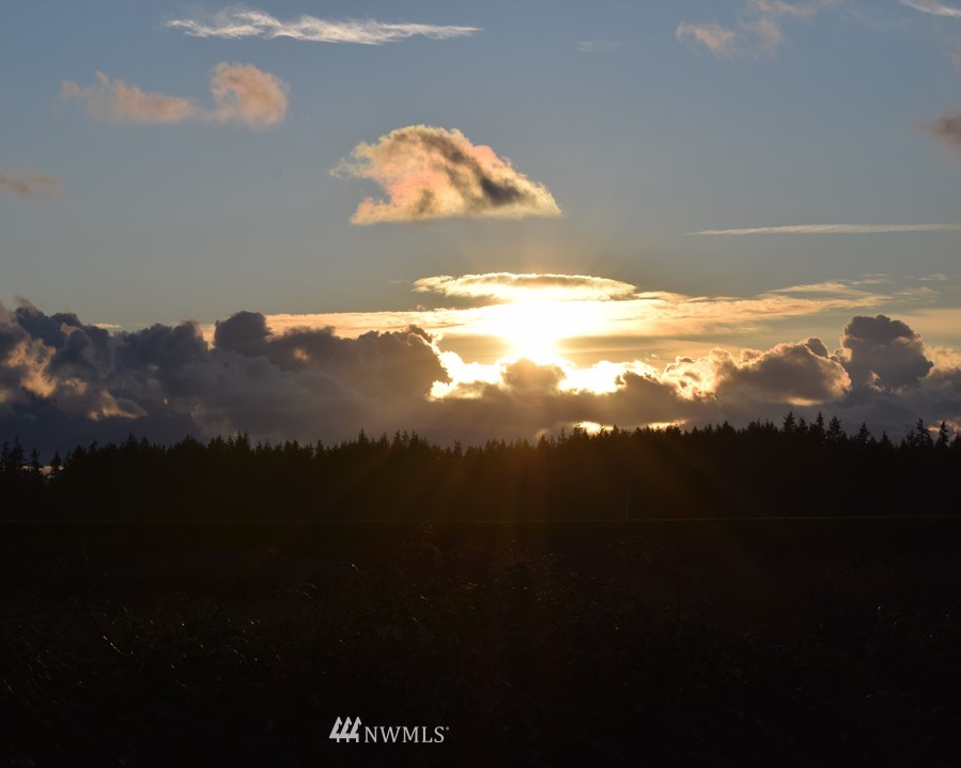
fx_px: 2661
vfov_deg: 16.4
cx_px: 389
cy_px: 383
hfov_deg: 20.4
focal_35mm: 94
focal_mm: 55
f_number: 13
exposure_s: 1/640
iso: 200
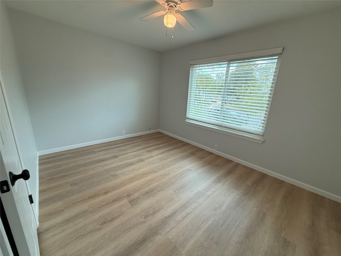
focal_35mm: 14
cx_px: 170
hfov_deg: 102.1
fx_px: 138
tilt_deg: -14.5
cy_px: 128
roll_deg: -3.1
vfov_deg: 85.7
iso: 100
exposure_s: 1/120
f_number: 2.2
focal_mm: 2.22
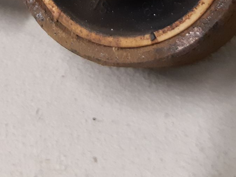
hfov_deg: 24.4
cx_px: 56
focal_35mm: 79
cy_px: -72
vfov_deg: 17.2
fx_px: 539
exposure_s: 1/50
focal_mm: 3.93
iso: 250
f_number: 1.7
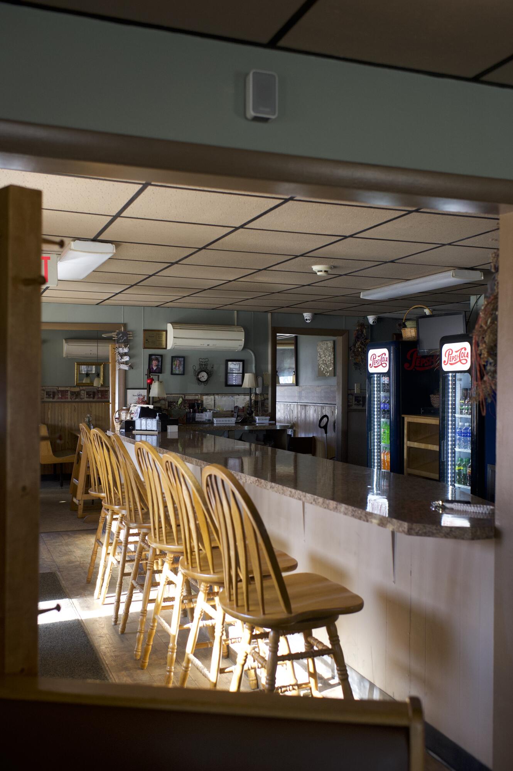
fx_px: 749
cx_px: 256
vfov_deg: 54.5
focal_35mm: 35
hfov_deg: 37.8
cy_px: 386
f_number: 3.5
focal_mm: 35
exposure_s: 1/400
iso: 1800
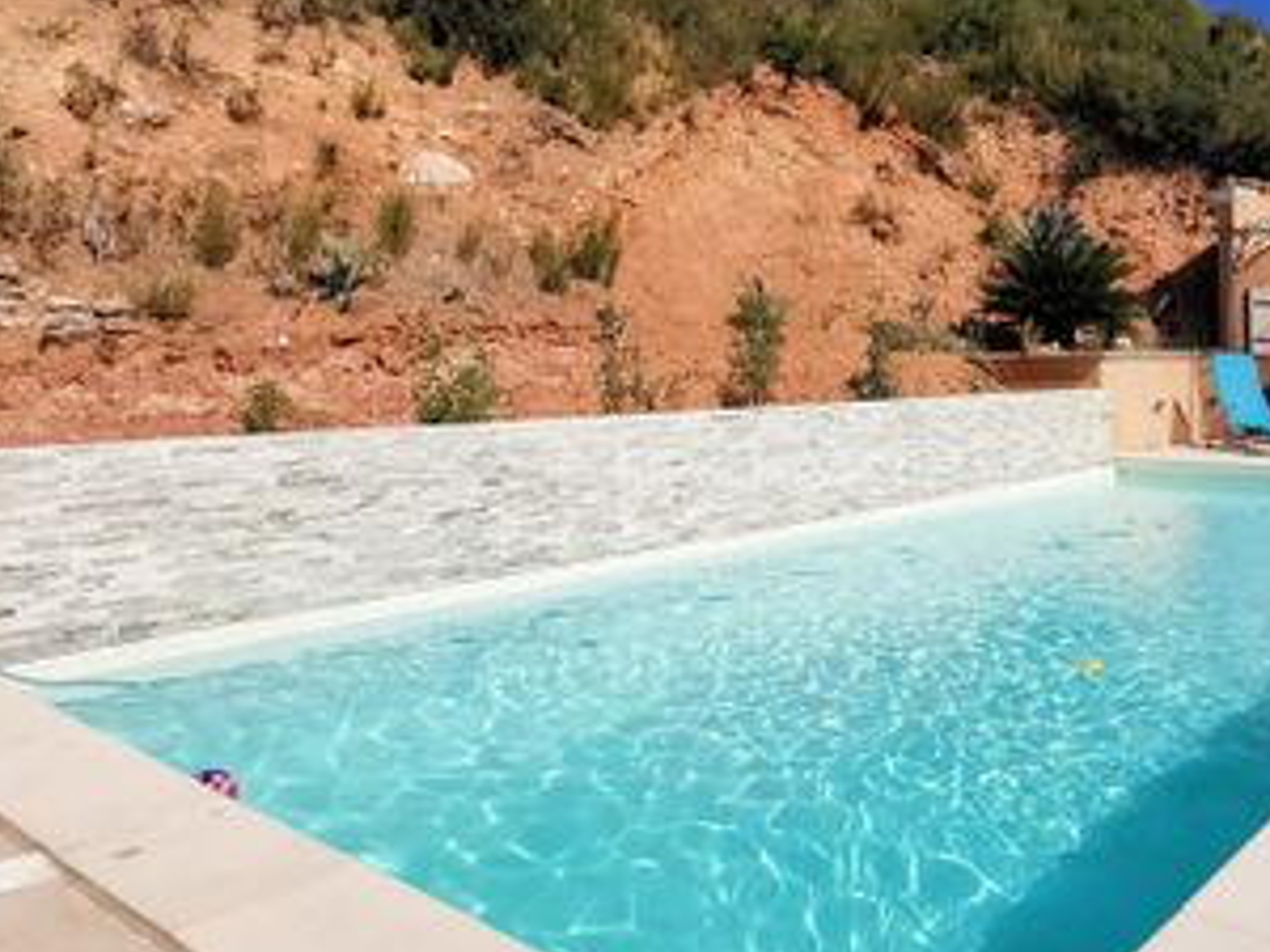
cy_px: 326
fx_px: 1174
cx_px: 817
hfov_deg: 55.9
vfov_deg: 43.6
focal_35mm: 32
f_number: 2.2
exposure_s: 1/2519
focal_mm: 2.35
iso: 50
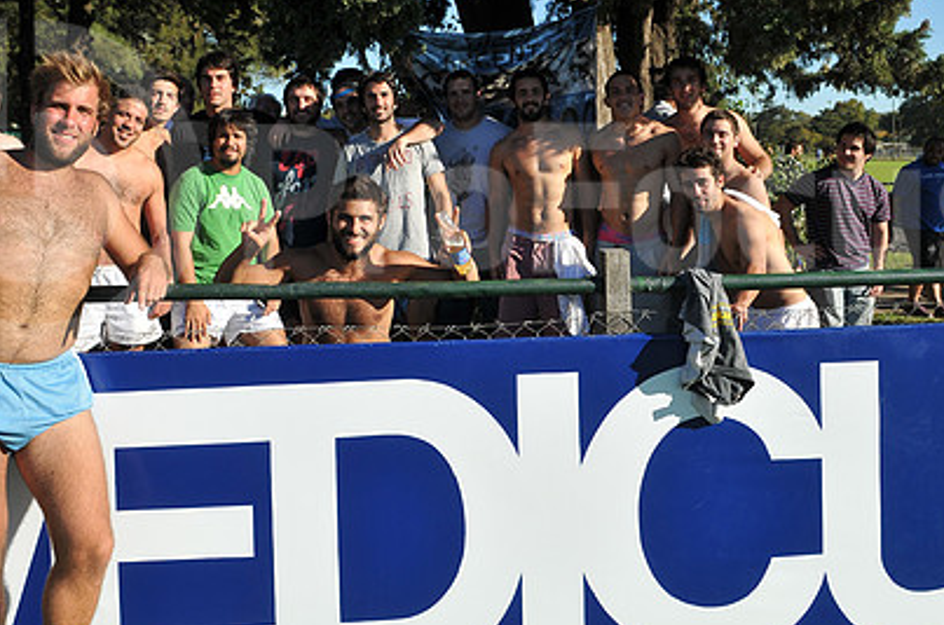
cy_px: 193
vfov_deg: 35.6
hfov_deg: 52.3
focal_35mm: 37
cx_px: 433
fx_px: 961
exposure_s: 1/1000
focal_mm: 17
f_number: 5.6
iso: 200
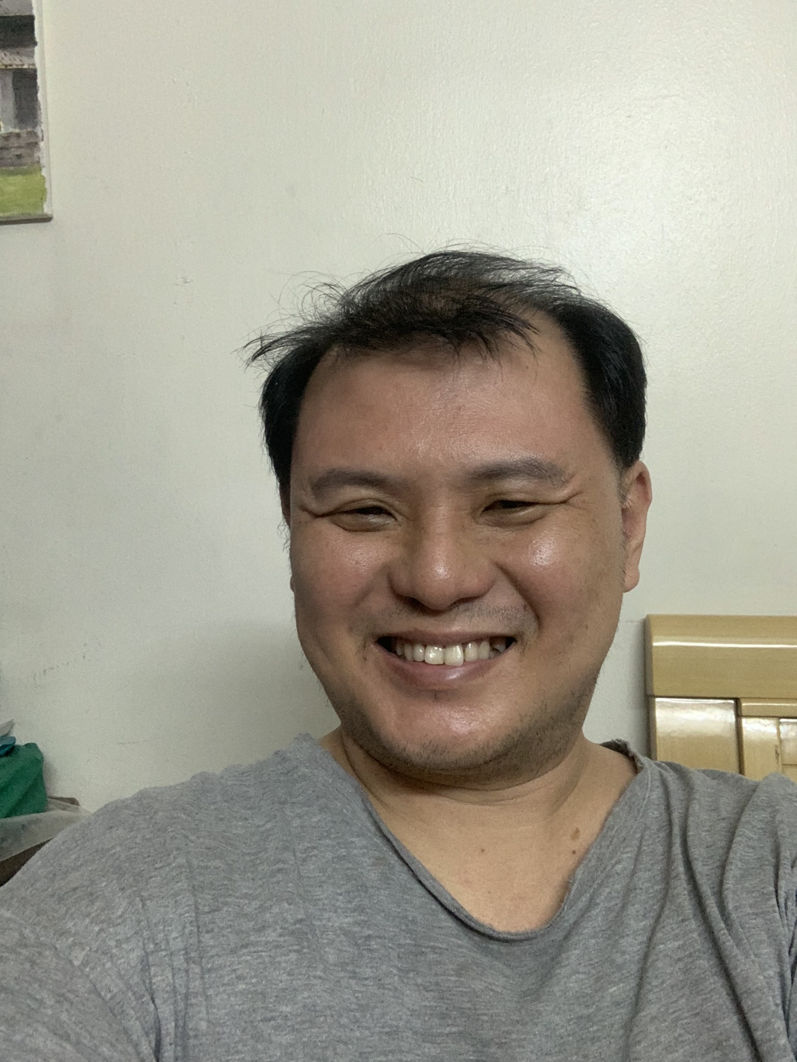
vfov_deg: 56.8
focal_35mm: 32
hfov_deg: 44.2
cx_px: 398
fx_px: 982
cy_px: 531
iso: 400
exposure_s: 1/25
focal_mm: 2.87
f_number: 2.2
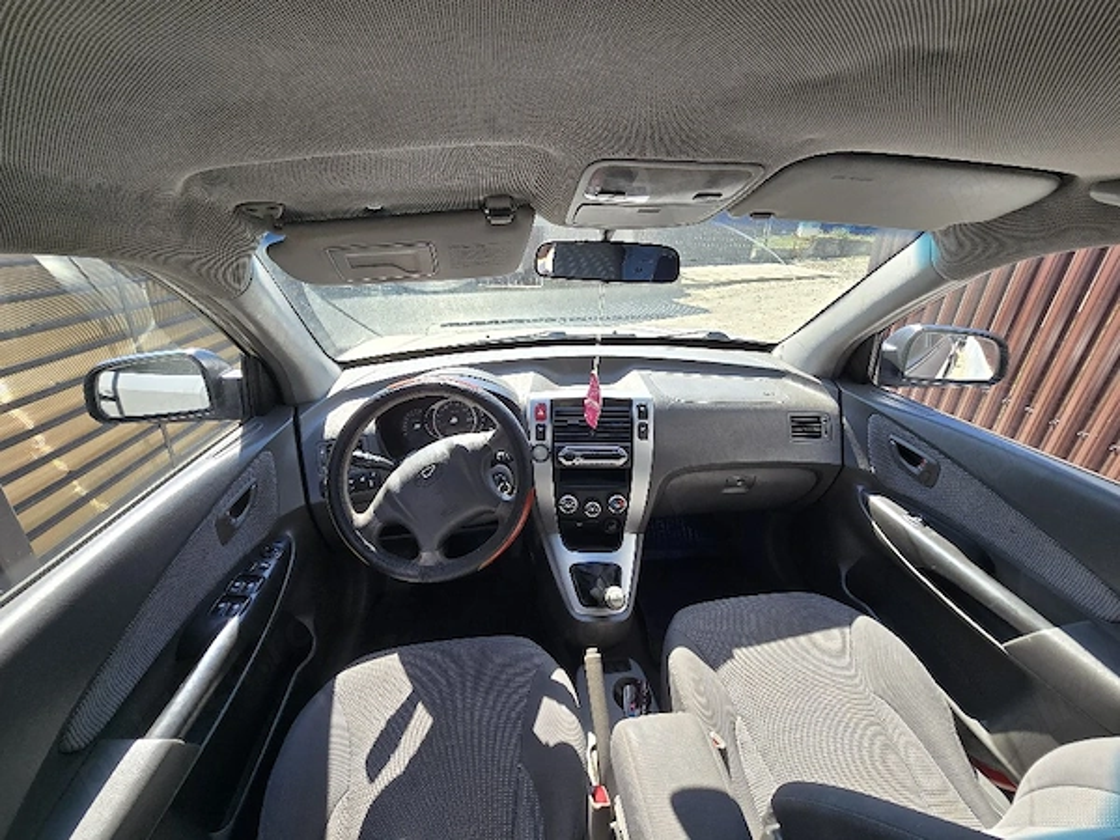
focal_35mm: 13
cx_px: 560
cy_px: 420
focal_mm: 2.2
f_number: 2.2
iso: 50
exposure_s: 1/370
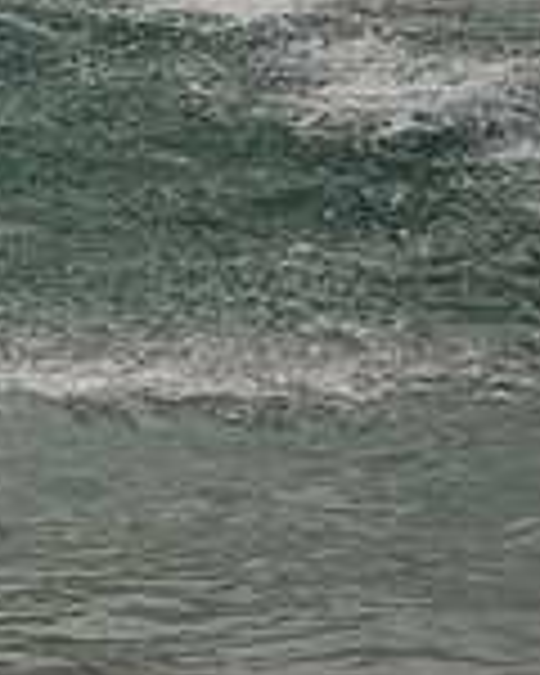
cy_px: 20
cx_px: -675
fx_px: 36339
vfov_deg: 1.1
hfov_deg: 0.9
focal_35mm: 1819
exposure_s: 1/320
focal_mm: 500
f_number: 5.6
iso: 140
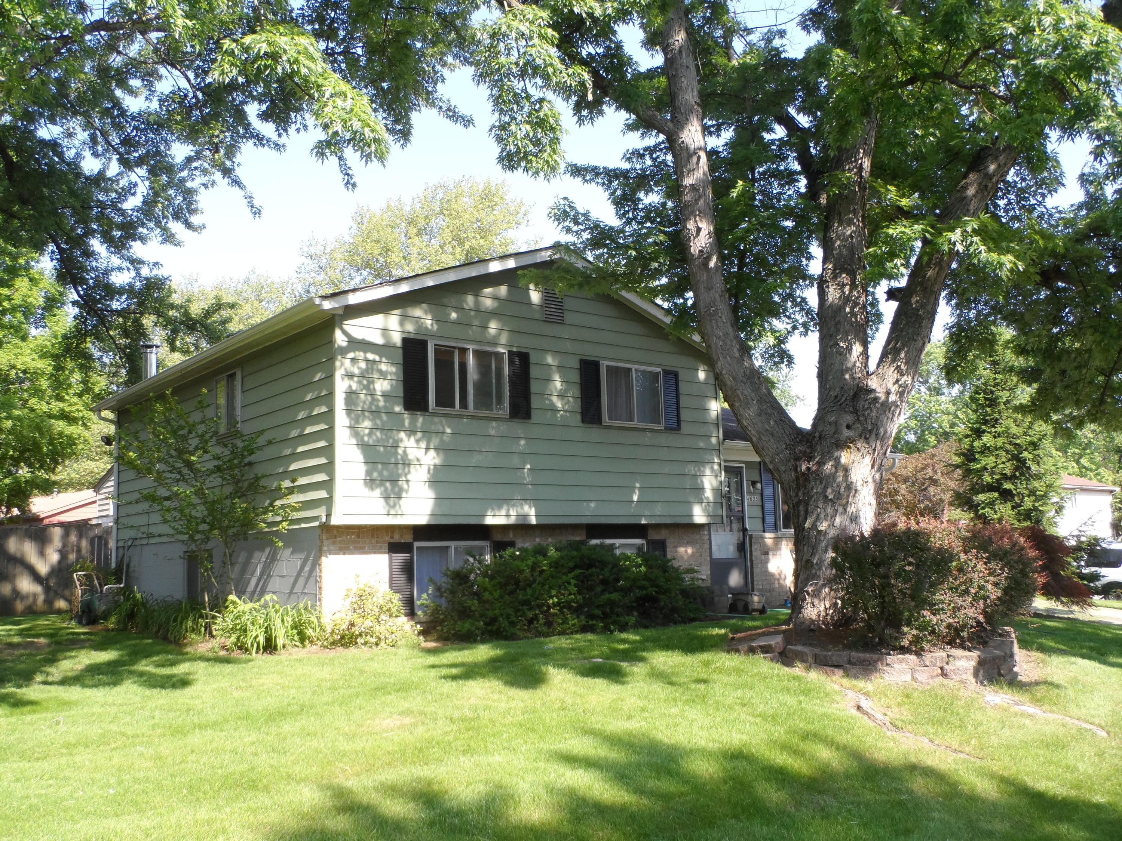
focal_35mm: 32
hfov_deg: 56.8
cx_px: 561
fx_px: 1037
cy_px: 420
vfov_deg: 44.2
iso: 80
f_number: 3.4
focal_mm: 5.3
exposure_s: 1/250
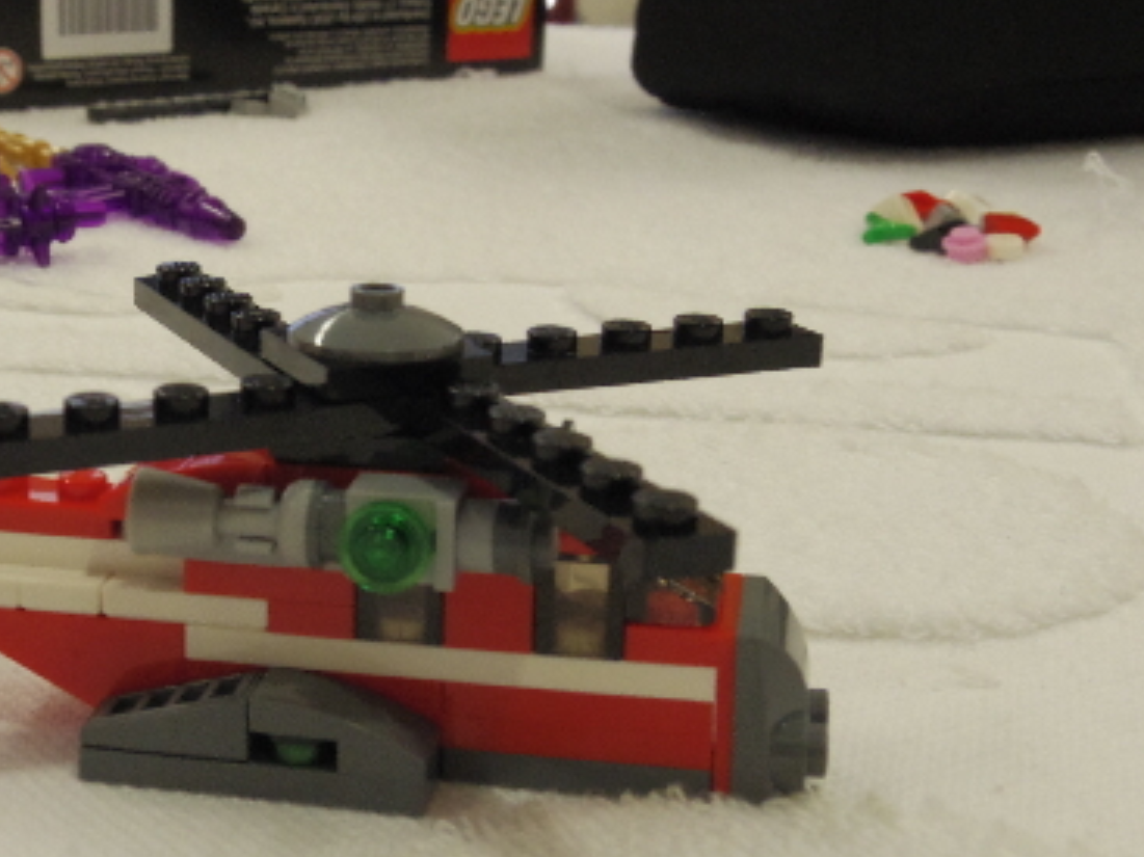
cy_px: 474
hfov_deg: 28.4
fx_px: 2214
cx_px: 231
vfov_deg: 21.9
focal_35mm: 67
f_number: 4.5
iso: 400
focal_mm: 7.5
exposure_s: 1/60
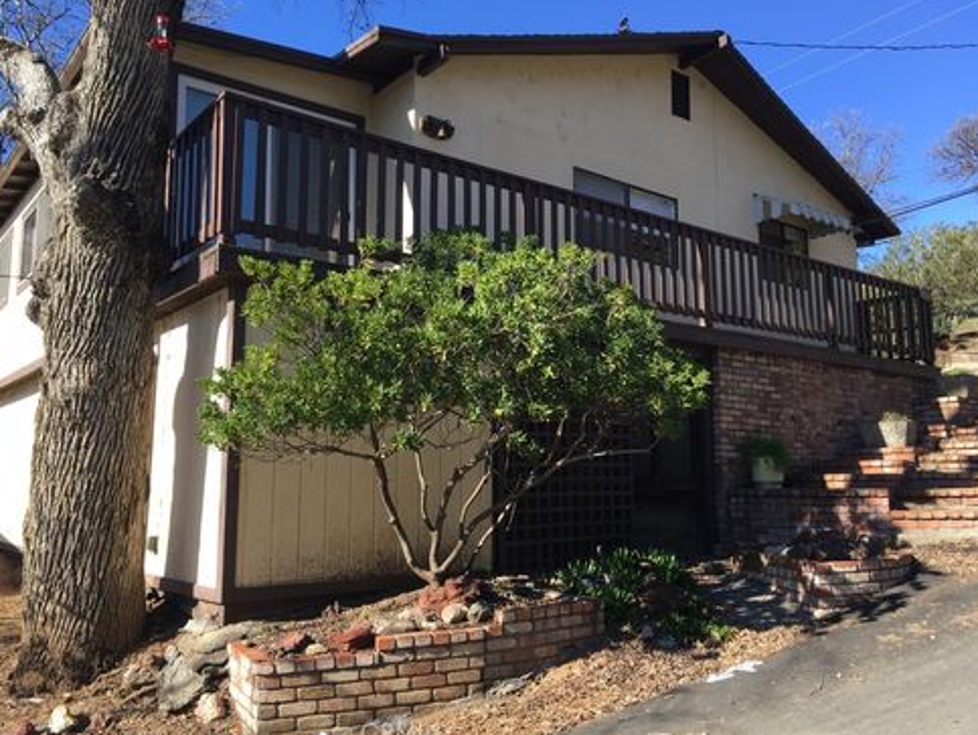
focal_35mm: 30
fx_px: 848
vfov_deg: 46.9
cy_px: 368
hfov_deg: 59.9
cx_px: 490
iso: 25
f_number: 2.2
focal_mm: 4.15
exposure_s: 1/503
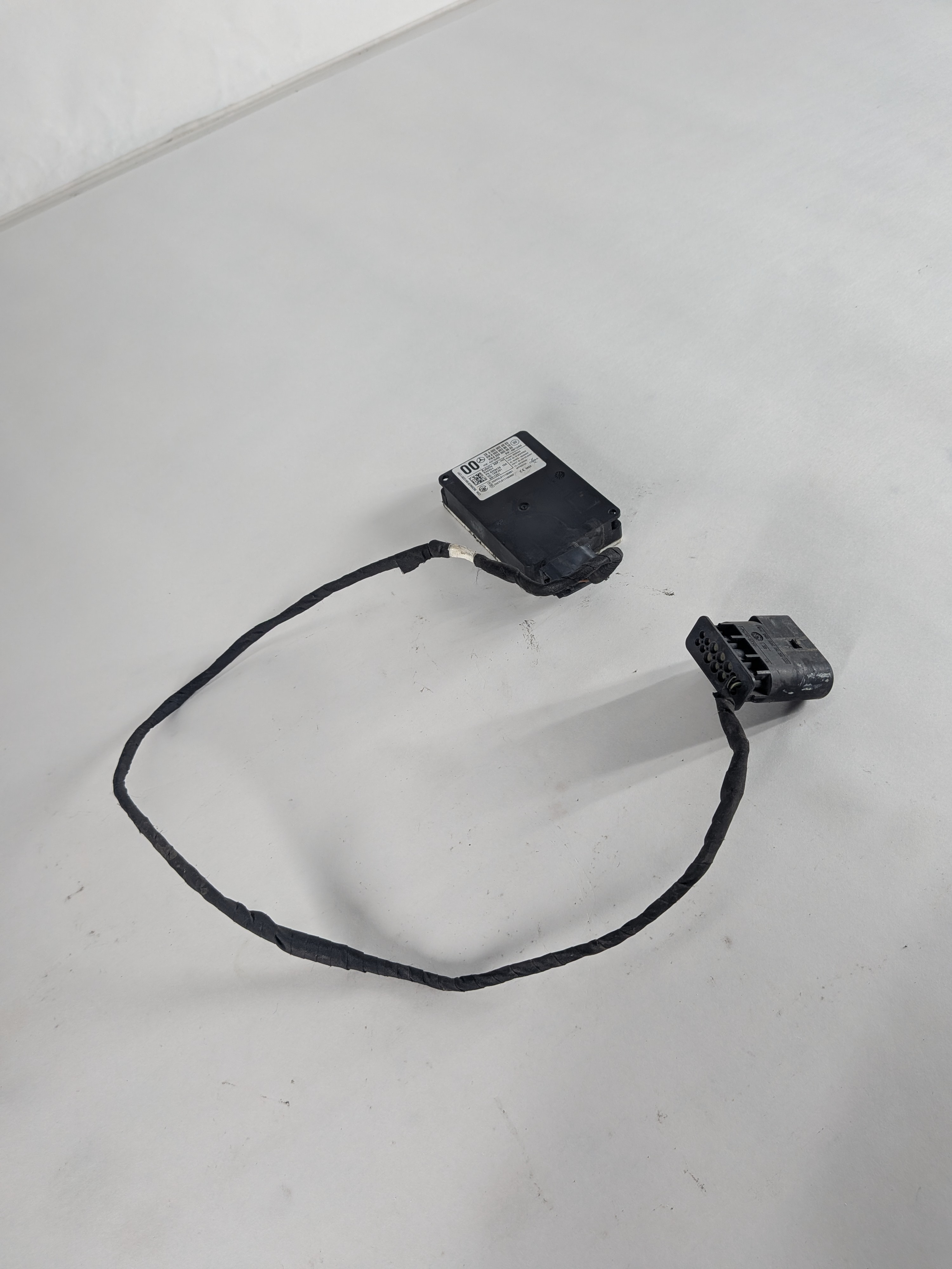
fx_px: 880
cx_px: 476
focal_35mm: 24
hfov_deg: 56.8
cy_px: 634
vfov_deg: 71.6
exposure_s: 1/350
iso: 45
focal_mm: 4.53
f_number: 1.7
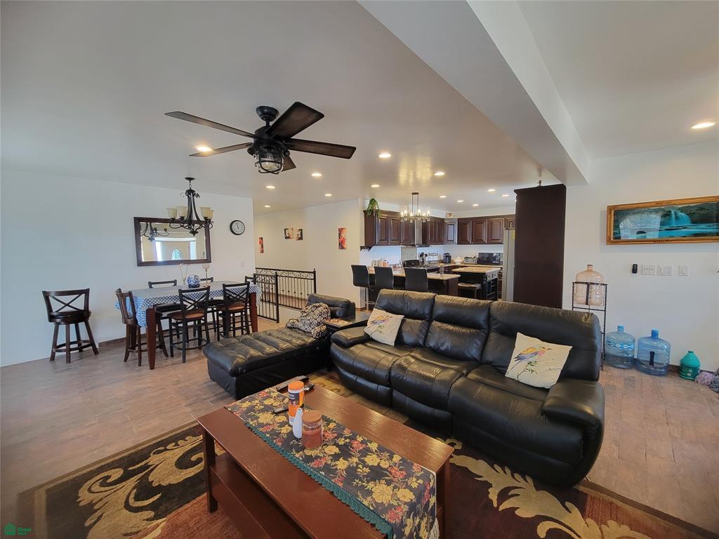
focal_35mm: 13
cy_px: 270
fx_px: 270
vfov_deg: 89.9
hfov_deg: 106.2
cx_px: 360
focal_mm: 2.2
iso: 250
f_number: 2.2
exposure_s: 1/60
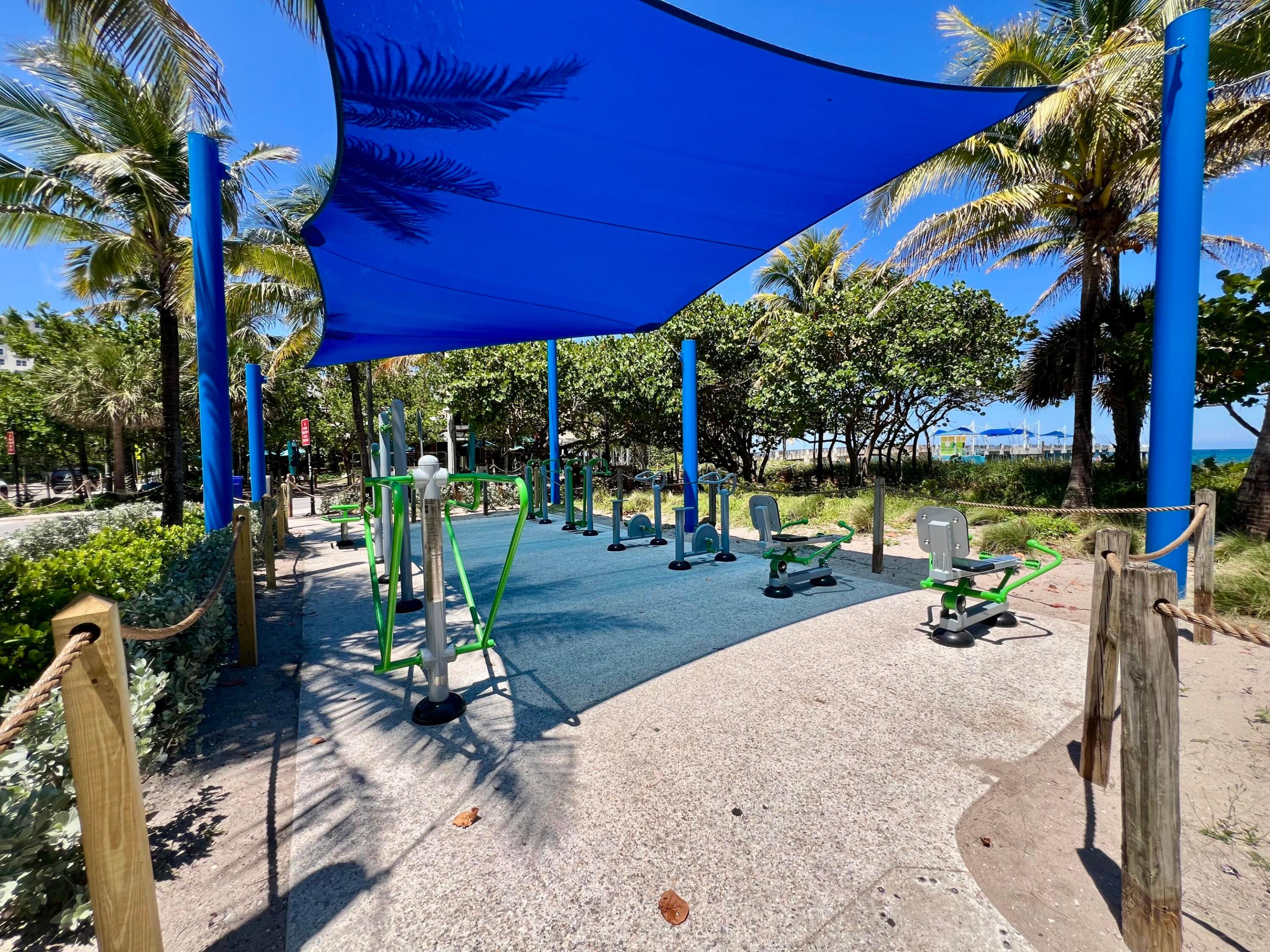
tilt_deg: -2.4
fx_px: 477
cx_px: 635
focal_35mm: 13
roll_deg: +0.5
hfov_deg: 106.2
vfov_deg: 89.9
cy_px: 476
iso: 32
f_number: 1.8
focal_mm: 1.57
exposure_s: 1/797
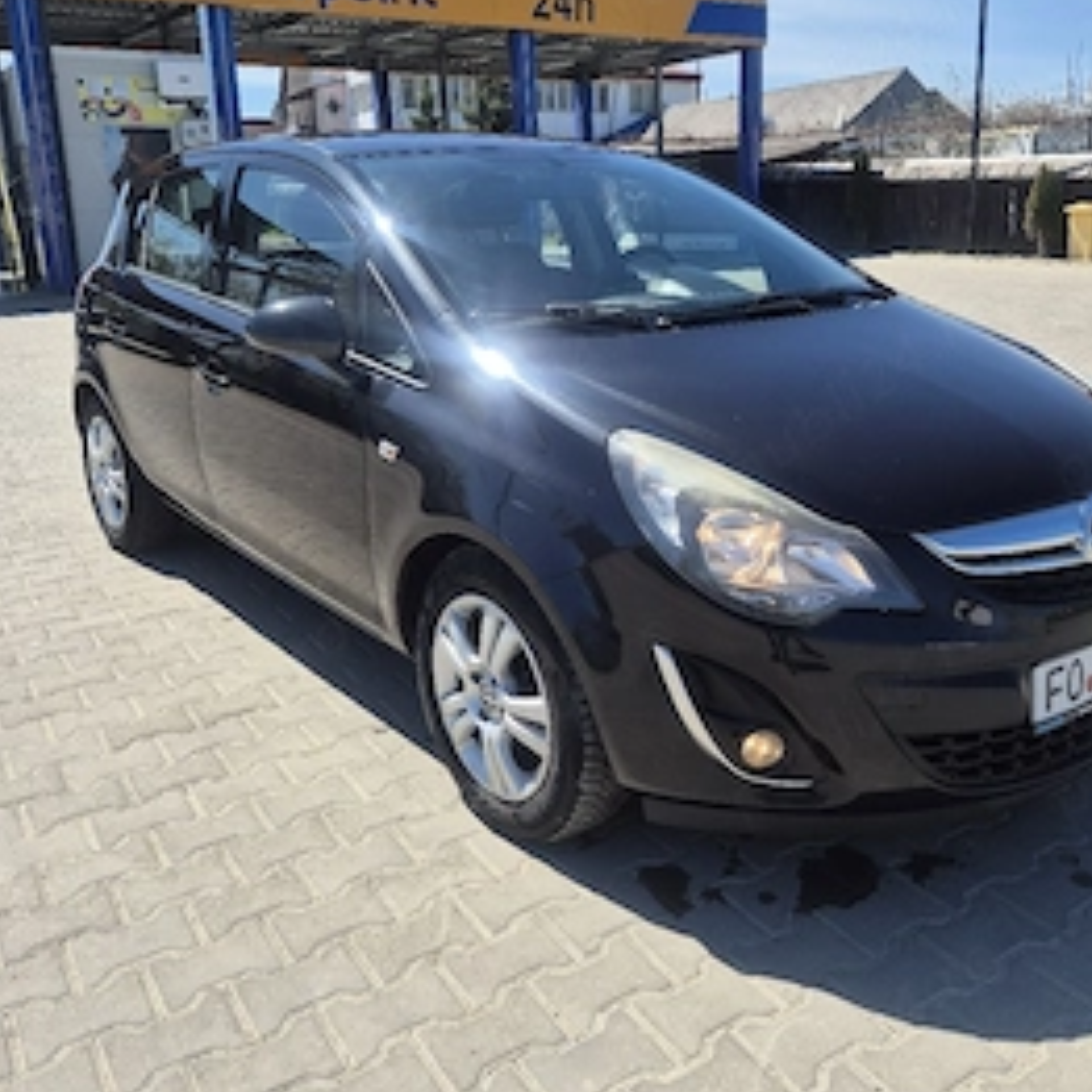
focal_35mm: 31
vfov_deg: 52.2
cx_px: 621
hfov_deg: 52.4
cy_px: 442
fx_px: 1106
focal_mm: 5.4
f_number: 1.8
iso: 25
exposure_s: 1/1667
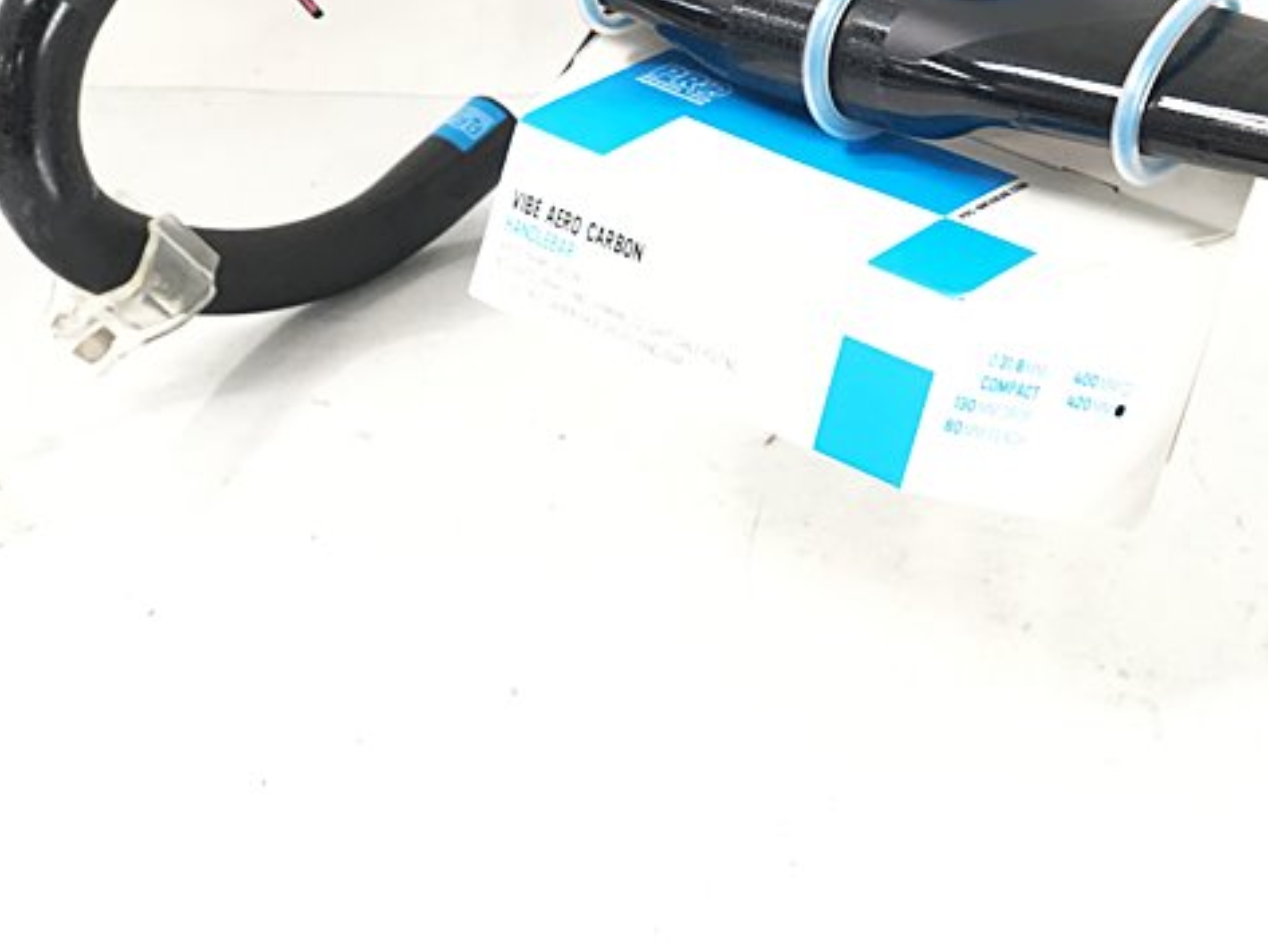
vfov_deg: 16.7
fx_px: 3224
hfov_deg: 22.0
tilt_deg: -26.5
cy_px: 247
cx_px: 976
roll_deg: +4.0
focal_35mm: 88
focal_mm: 6
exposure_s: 1/33
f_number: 2.4
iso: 125
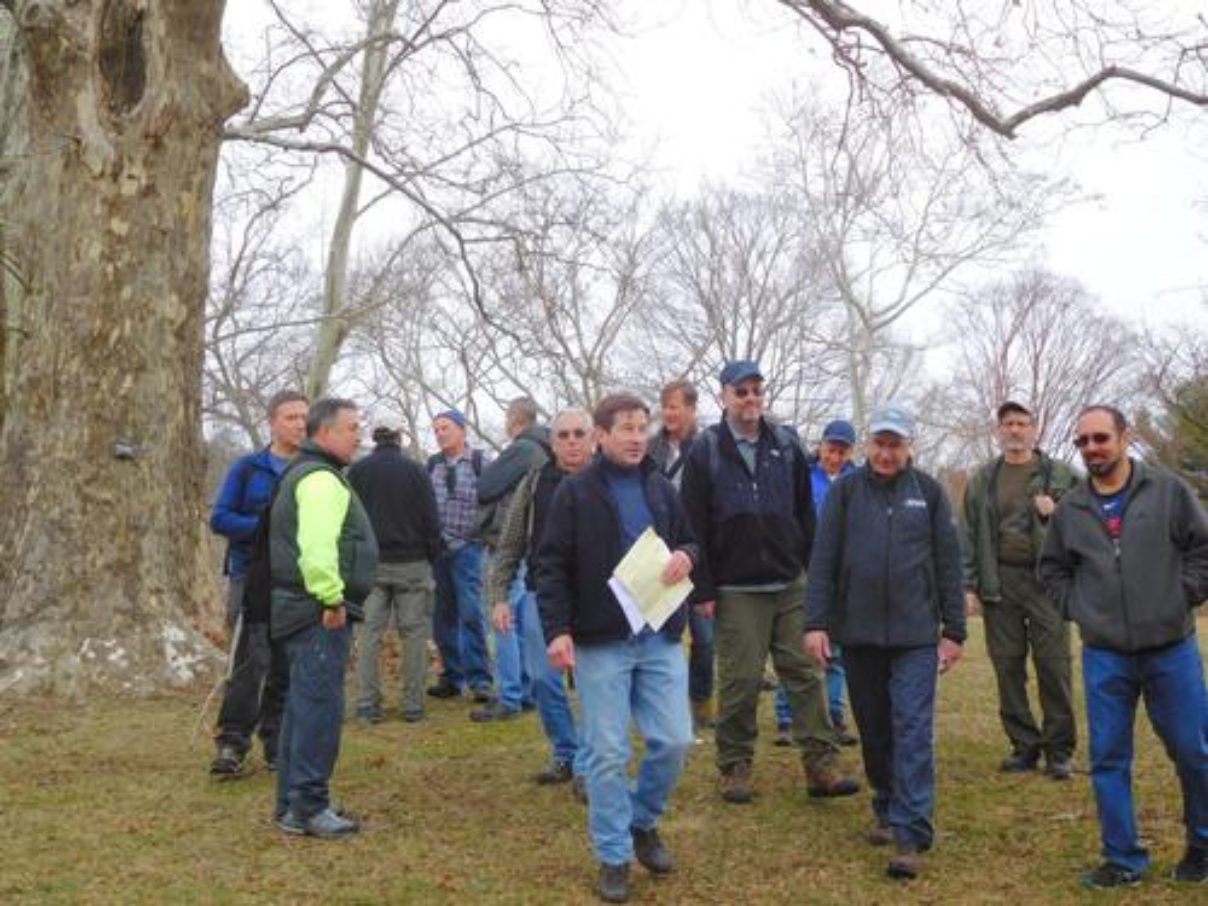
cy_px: 453
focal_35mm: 50
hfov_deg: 38.2
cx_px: 604
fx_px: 1745
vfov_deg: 29.1
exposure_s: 1/160
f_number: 4.1
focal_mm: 8.9
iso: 125
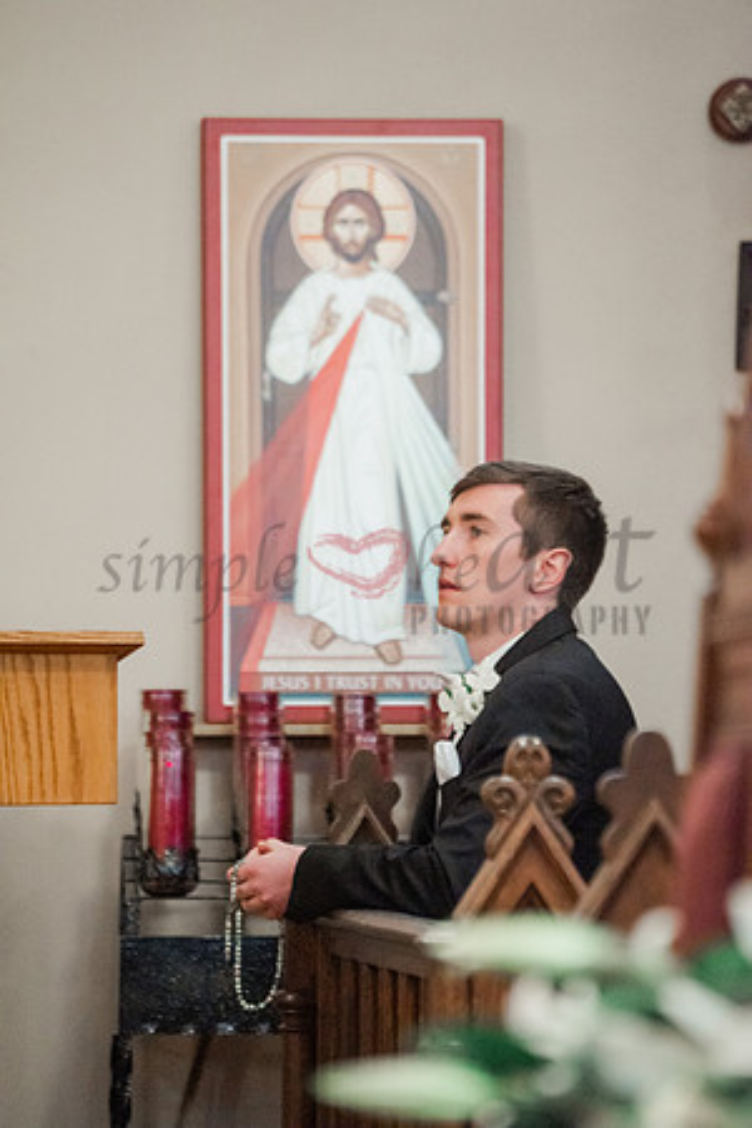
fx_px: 9399
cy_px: 564
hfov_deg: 4.6
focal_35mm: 300
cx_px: 376
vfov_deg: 6.9
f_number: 5.6
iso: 2500
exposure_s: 1/80
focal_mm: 300
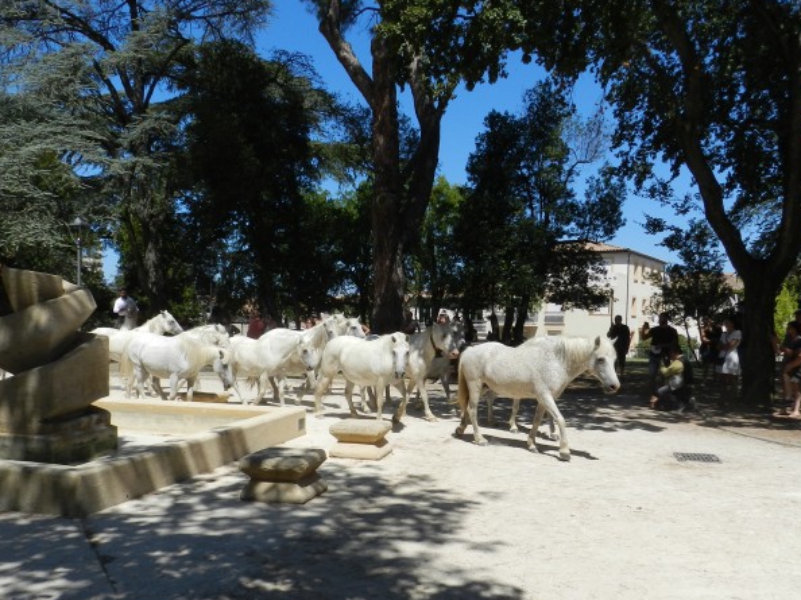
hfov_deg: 58.3
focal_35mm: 31
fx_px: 717
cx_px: 367
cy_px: 356
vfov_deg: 45.2
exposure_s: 1/1000
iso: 160
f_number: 4.5
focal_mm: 4
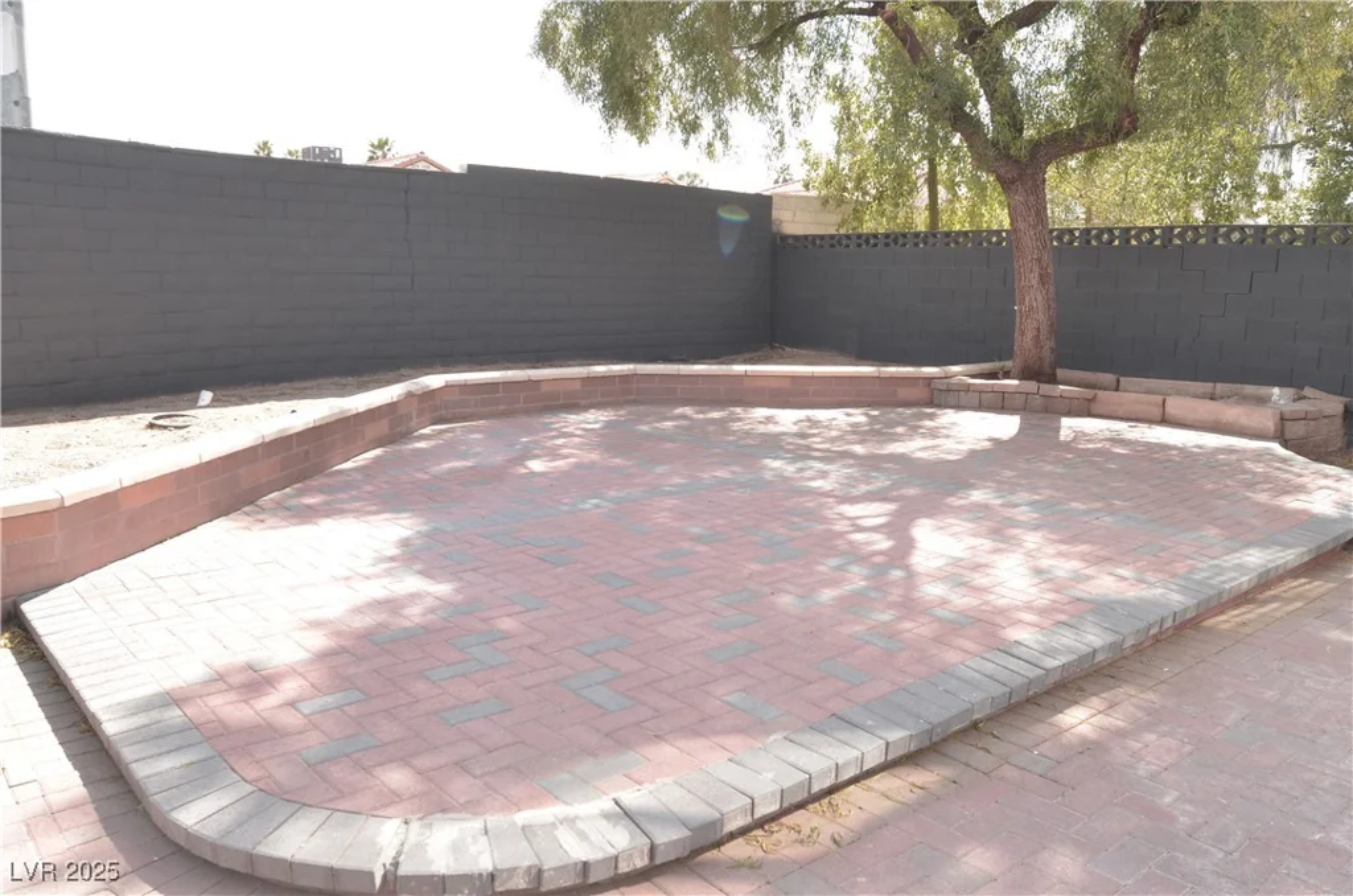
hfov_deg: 67.5
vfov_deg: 47.7
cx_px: 676
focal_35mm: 27
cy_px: 448
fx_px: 1013
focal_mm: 18
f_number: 6.3
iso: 200
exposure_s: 1/160
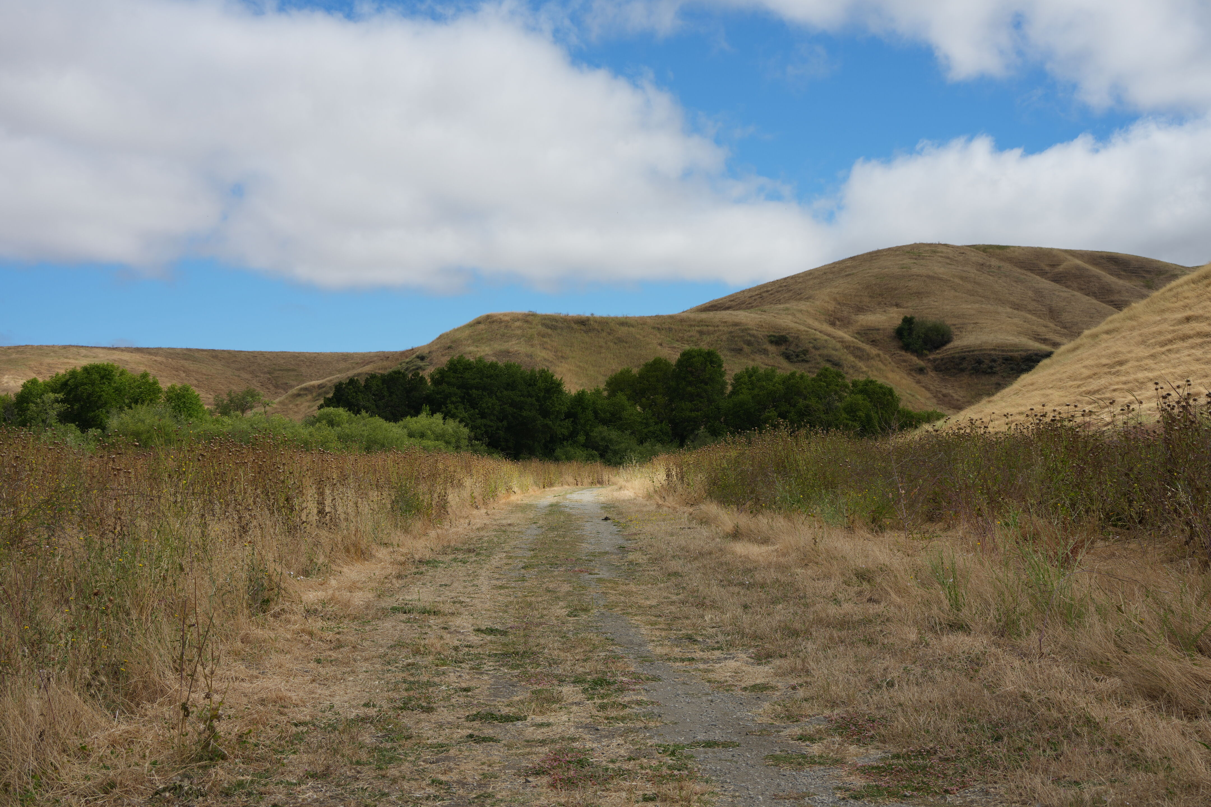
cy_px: 404
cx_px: 606
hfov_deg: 39.6
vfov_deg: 27.0
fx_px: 1682
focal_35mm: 50
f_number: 10
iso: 100
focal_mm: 50
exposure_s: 1/200
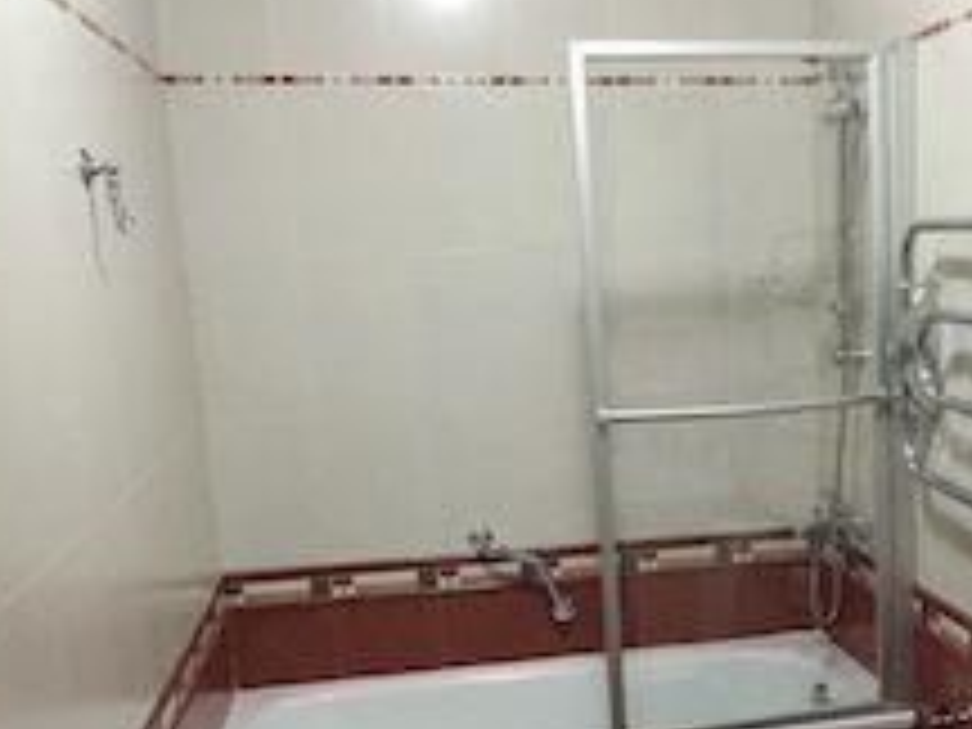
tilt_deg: -13.7
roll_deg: +1.8
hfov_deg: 39.4
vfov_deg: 30.3
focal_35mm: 47
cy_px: 554
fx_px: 1320
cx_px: 724
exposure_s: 1/17
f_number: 2.2
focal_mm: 4.15
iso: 400
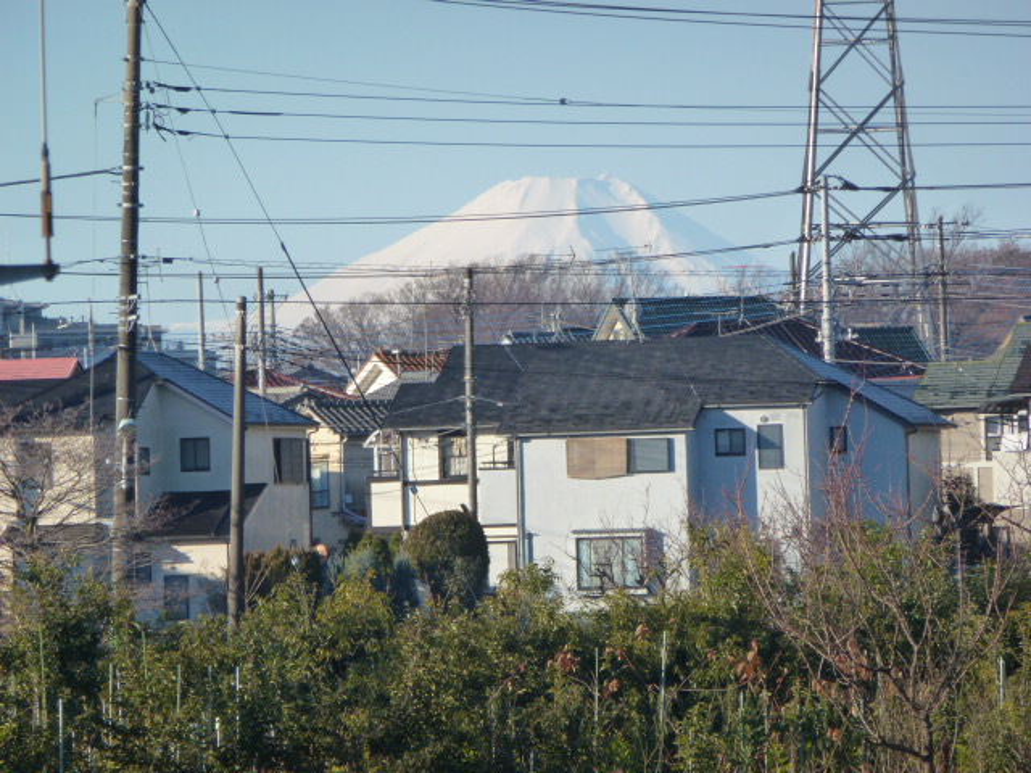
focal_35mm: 384
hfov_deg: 5.2
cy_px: 386
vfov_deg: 3.9
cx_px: 516
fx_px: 11437
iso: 160
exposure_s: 1/320
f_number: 5.9
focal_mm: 68.8
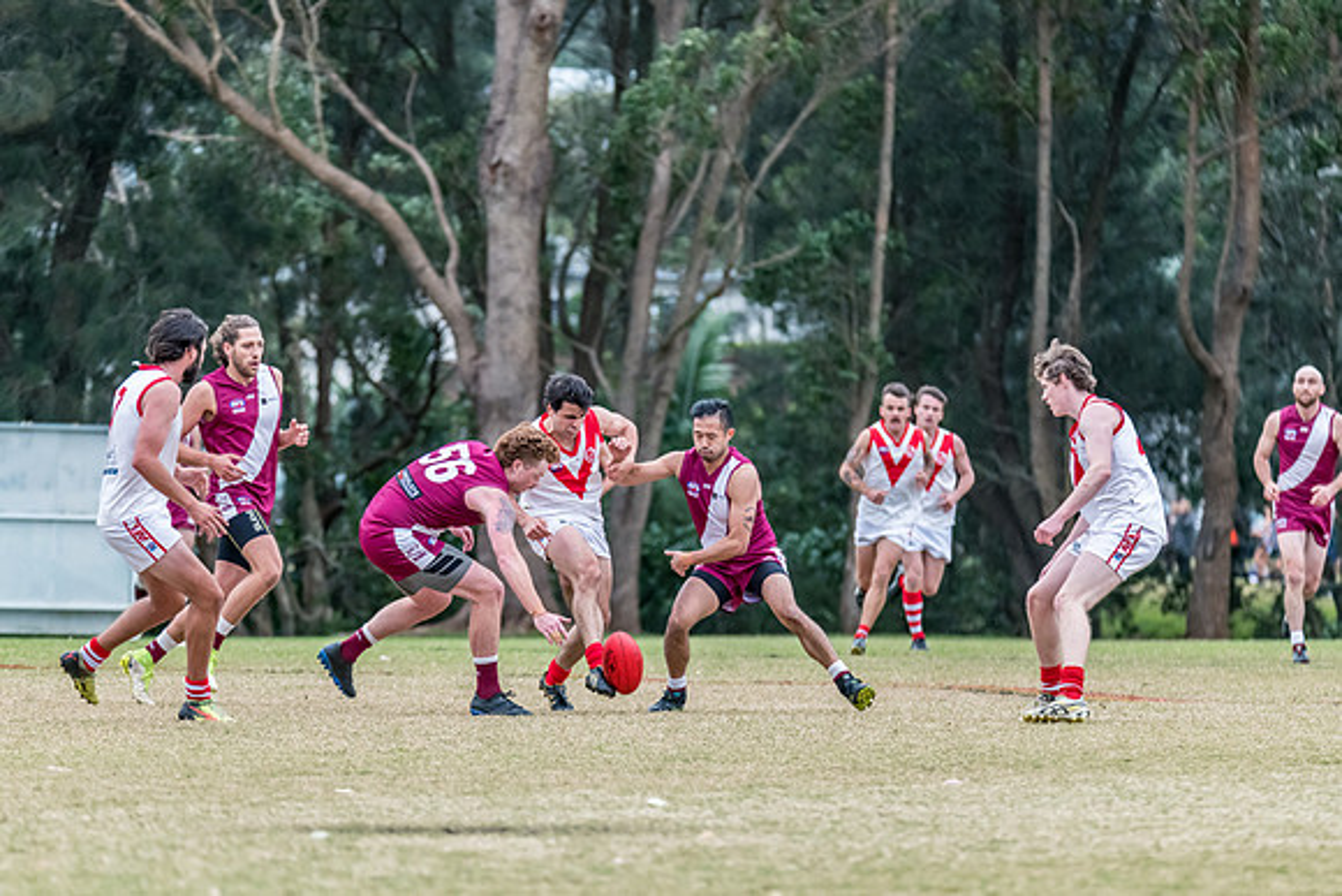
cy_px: 430
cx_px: 637
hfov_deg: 6.9
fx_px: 11070
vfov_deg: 4.6
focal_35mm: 297
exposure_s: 1/1250
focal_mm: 280
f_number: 5.6
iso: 2200
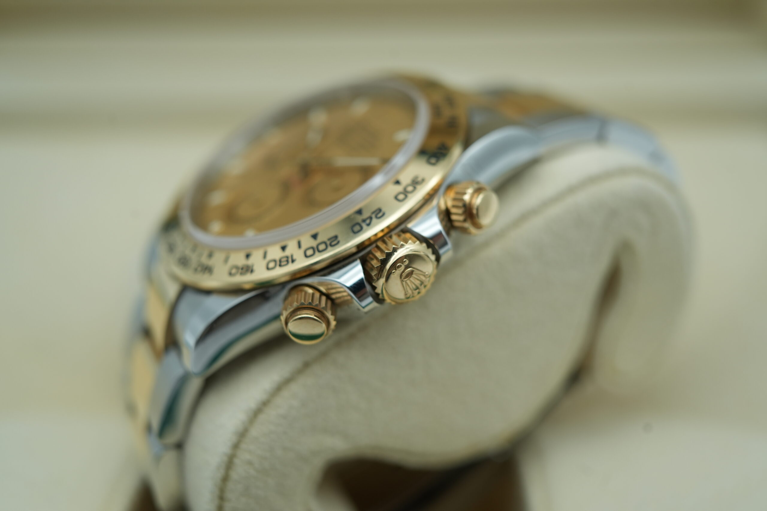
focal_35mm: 35
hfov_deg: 54.4
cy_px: 256
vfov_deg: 37.9
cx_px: 384
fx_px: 746
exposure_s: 1/250
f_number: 5
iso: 400
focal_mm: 35
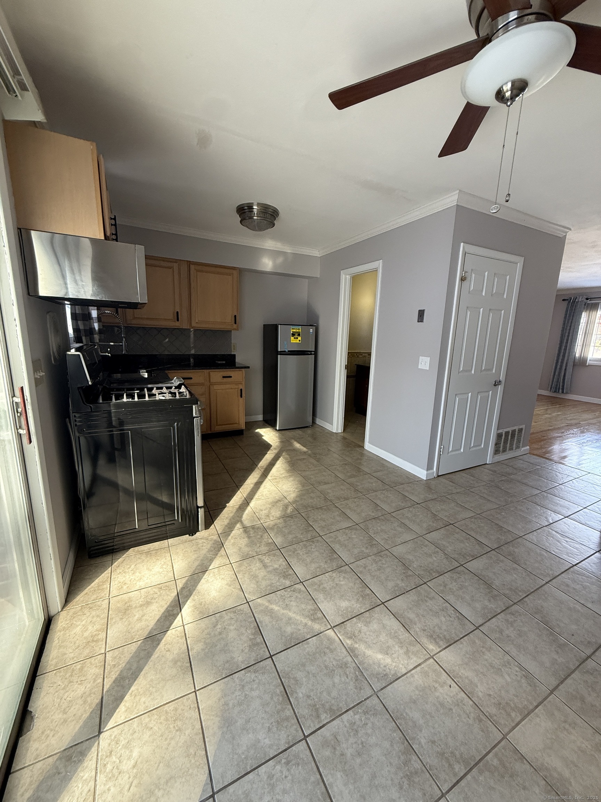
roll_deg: -1.6
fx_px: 324
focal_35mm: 14
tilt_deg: -11.7
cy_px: 401
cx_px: 300
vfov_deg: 102.1
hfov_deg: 85.7
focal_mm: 2.22
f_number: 2.2
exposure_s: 1/99
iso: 200
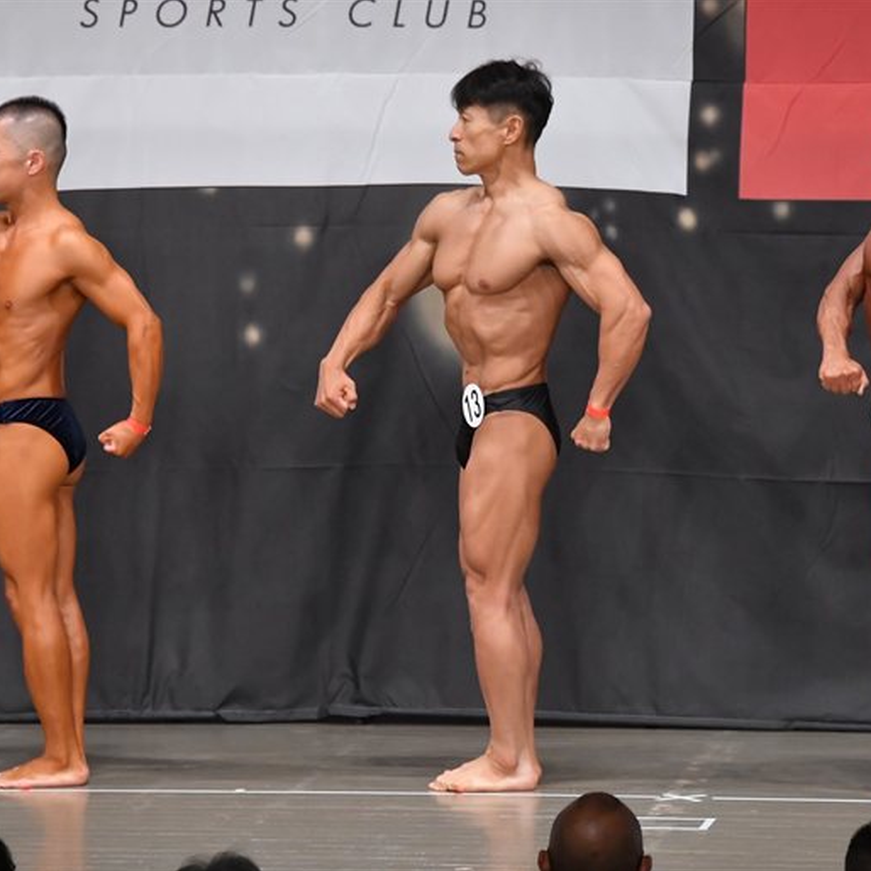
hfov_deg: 6.3
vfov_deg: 6.3
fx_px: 7914
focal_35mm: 278
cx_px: 377
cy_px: 436
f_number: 5.6
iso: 5000
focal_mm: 145
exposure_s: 1/400
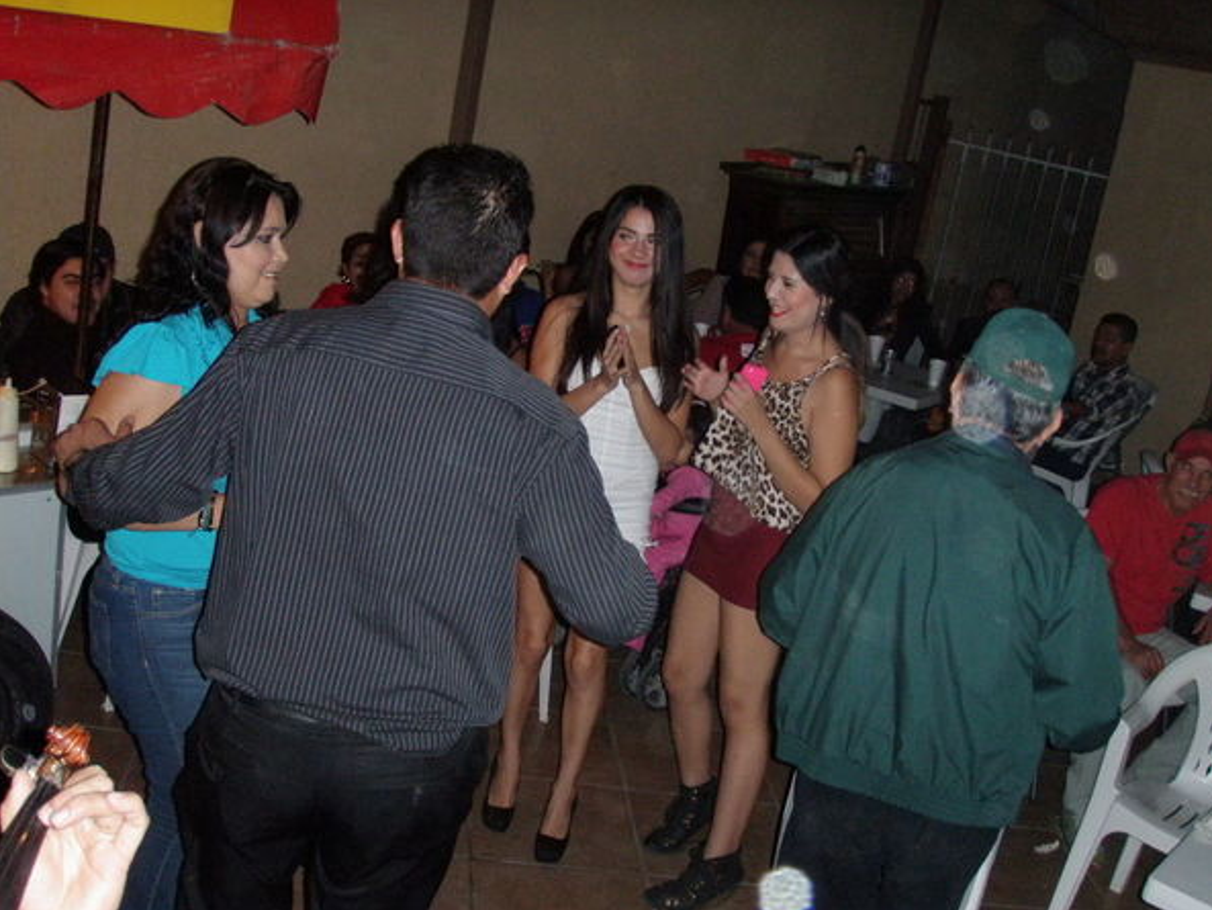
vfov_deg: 35.1
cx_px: 652
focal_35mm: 41
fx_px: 1436
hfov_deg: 45.7
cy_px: 472
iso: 320
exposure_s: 1/30
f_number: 3.5
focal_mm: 6.7
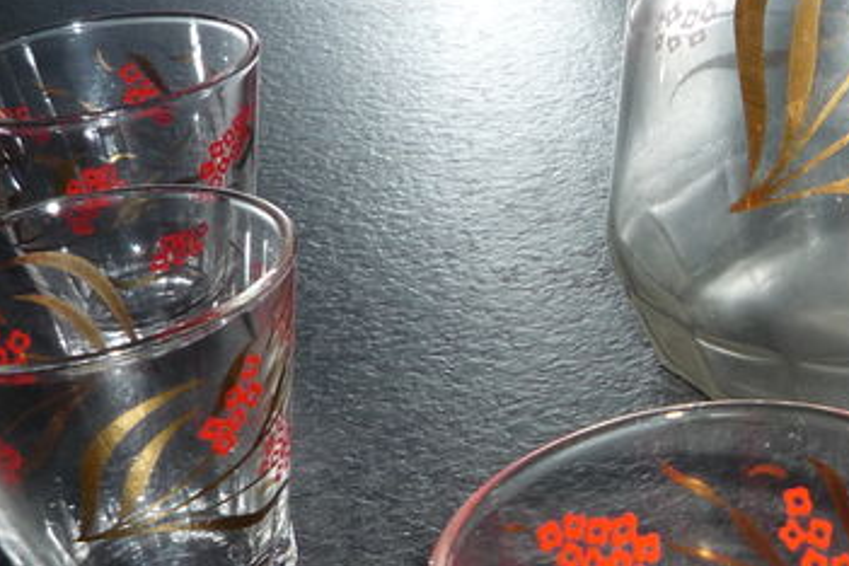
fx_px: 1745
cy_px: 351
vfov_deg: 18.4
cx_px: 972
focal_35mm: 74
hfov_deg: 25.1
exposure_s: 1/30
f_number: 4
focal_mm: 4.4
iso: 100
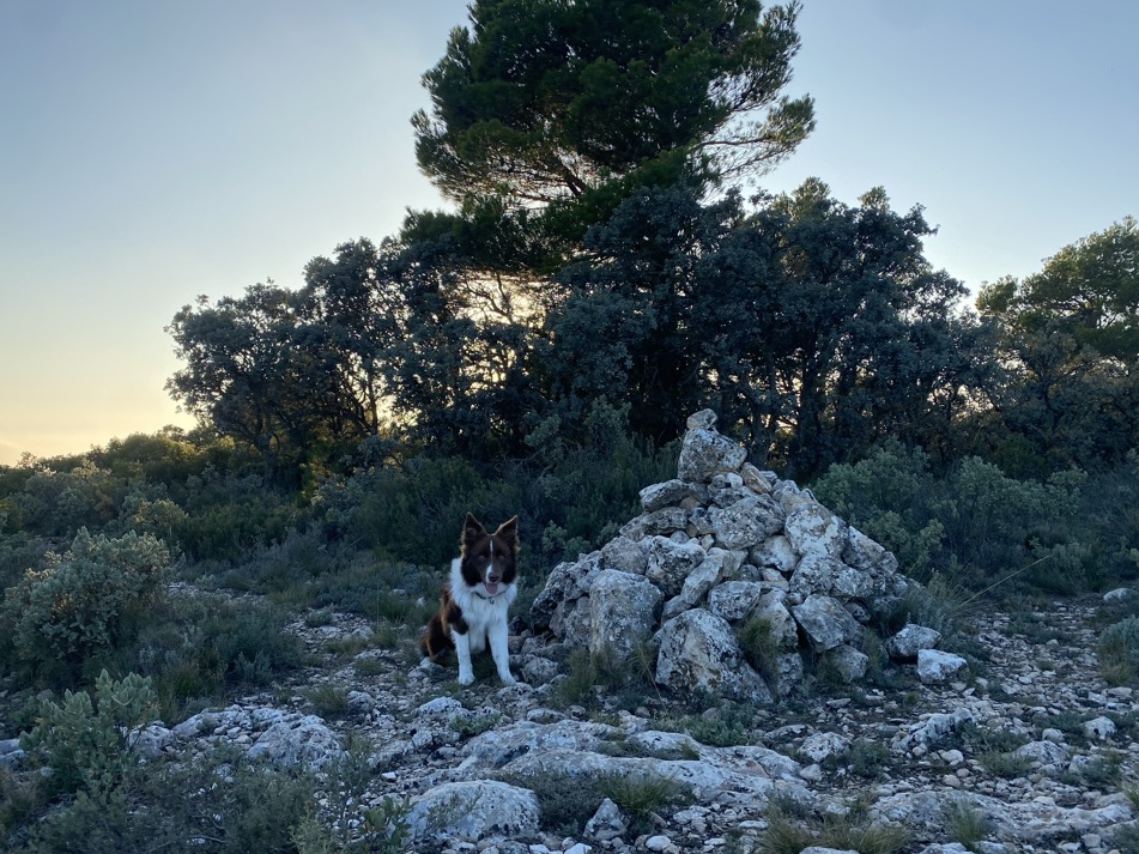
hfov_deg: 63.4
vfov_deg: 49.7
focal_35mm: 28
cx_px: 557
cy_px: 458
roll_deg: -2.5
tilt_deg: -0.5
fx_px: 921
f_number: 1.8
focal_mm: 4.25
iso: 32
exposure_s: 1/1258
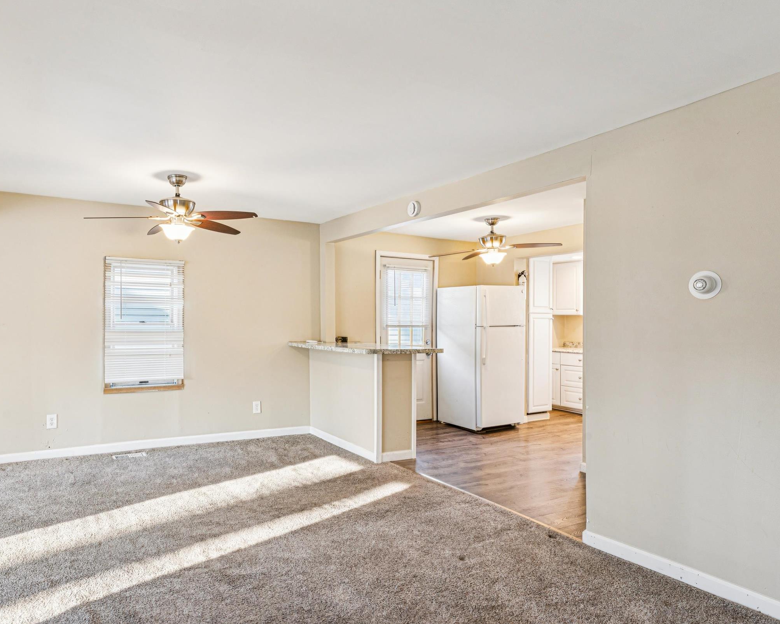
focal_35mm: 23
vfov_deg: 60.8
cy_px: 330
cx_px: 308
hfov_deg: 71.8
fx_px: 531
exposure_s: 1/2.5
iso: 400
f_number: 13
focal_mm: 16
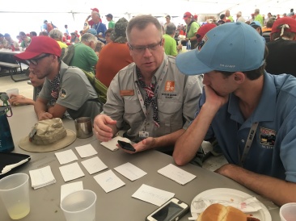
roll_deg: +2.3
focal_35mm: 29
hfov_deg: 61.7
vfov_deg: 48.2
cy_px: 110
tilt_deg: -17.6
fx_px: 248
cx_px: 148
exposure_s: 1/30
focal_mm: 4.15
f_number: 2.2
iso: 25
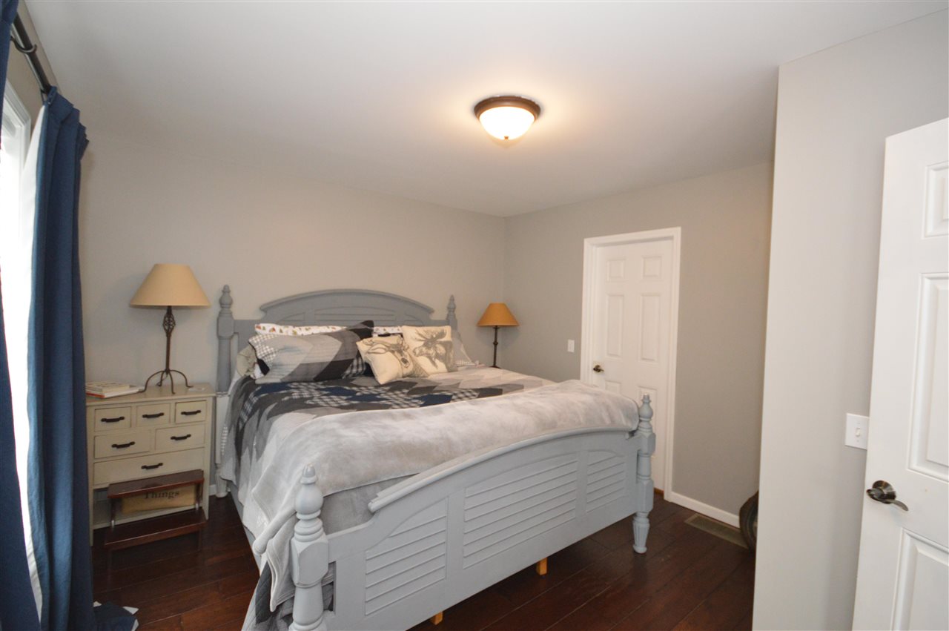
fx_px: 395
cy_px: 316
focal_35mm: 15
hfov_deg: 100.4
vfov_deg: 77.2
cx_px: 474
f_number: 4
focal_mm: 10
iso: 2000
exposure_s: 1/60
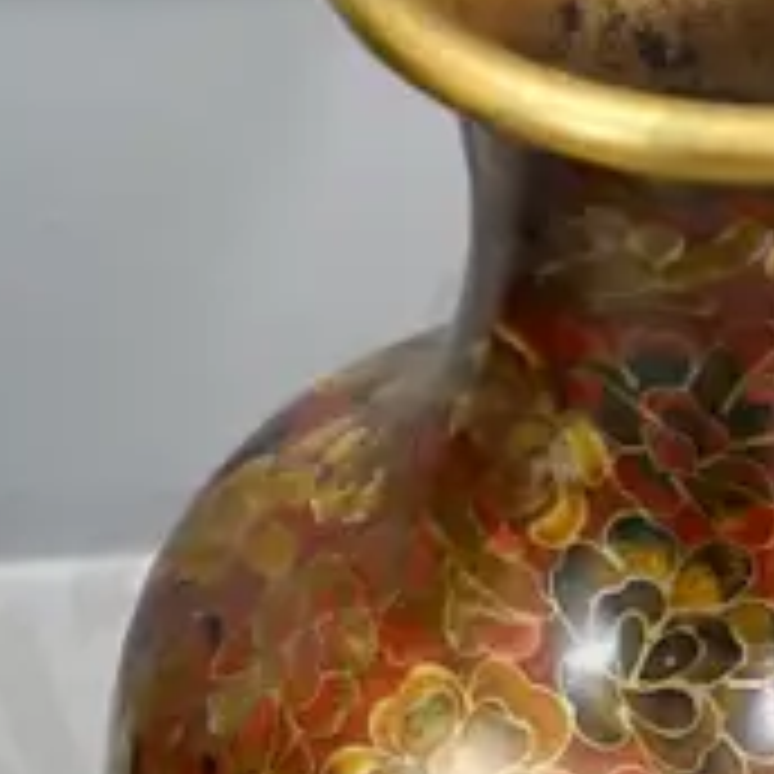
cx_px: 27
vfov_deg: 9.2
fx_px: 4781
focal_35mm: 189
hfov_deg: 9.2
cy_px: 734
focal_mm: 18
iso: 3200
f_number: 5
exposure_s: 1/60
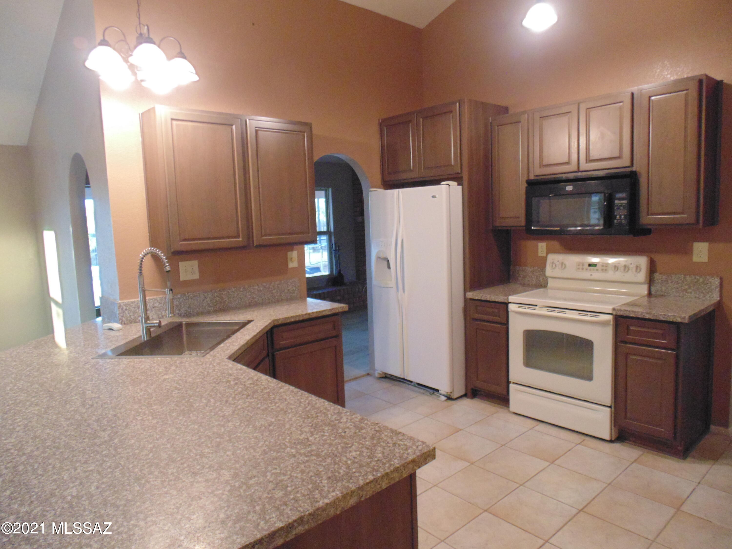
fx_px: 465
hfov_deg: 76.4
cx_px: 366
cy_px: 274
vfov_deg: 61.1
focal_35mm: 22
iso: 400
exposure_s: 1/25
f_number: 3.1
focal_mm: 4
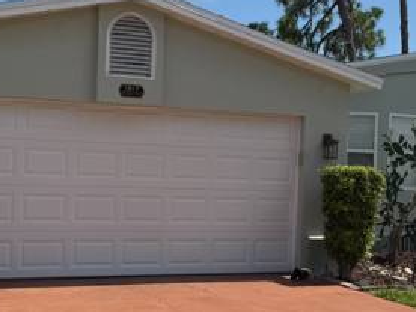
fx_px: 889
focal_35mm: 74
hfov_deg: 26.3
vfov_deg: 19.9
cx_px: 255
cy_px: 176
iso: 80
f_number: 1.78
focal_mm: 6.76
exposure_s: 1/6711
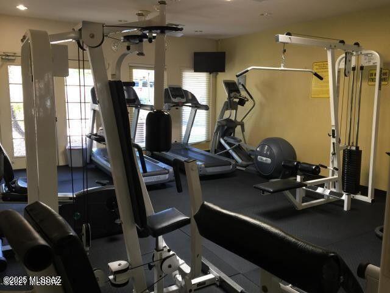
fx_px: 327
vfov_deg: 48.2
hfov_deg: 61.7
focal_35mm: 29
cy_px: 146
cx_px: 195
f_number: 2.2
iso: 32
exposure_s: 1/15
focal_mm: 4.15
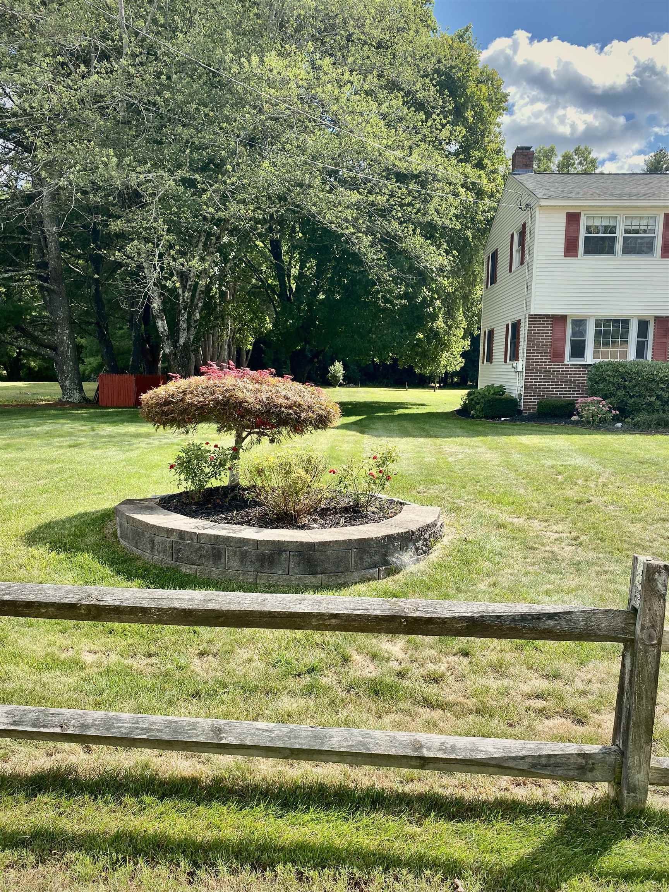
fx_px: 670
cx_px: 334
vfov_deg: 67.3
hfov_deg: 53.1
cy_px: 446
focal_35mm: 26
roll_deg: -0.2
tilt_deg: -6.1
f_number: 1.8
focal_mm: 4.25
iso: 32
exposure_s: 1/957
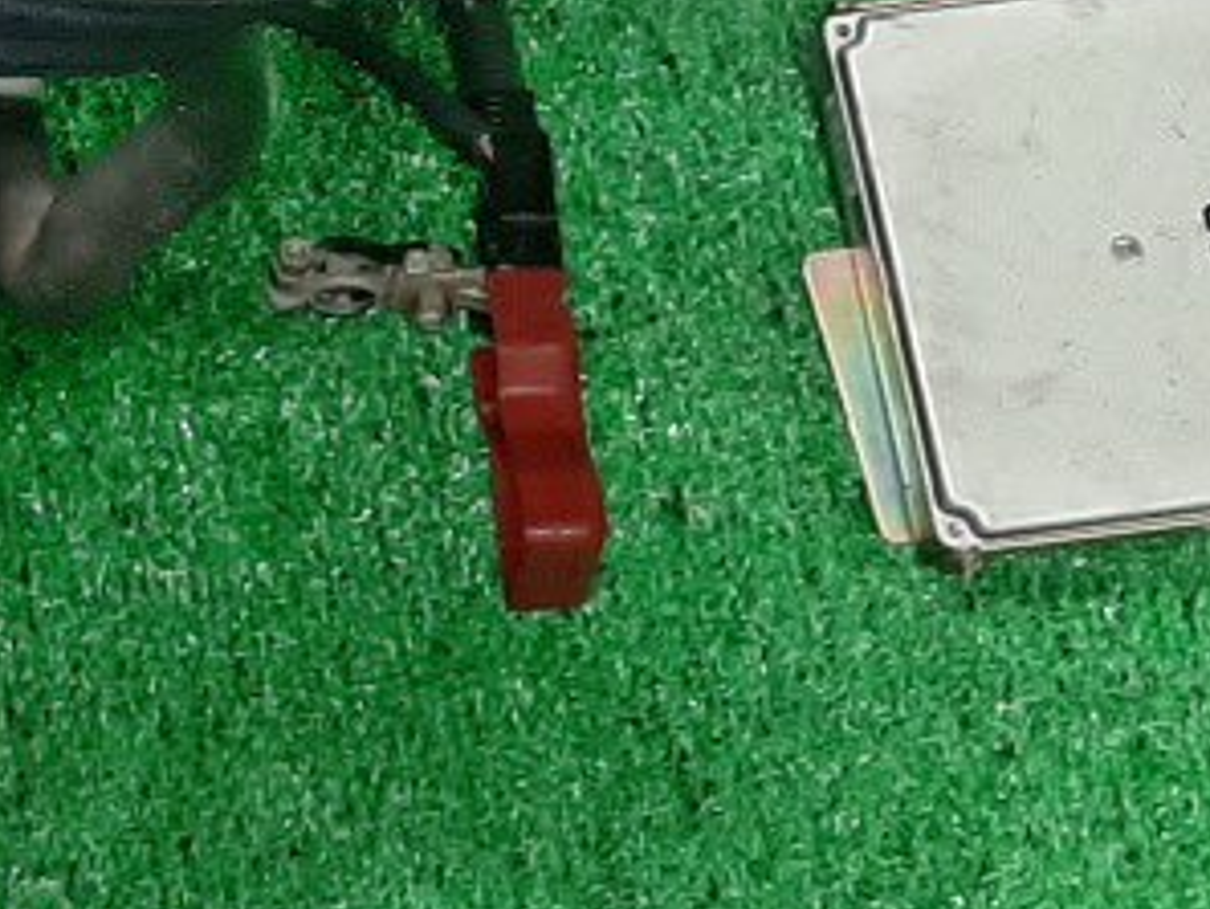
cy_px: -554
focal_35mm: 126
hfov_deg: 14.7
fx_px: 4406
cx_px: -505
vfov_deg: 11.2
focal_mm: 3.93
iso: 111
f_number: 1.7
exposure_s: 1/50
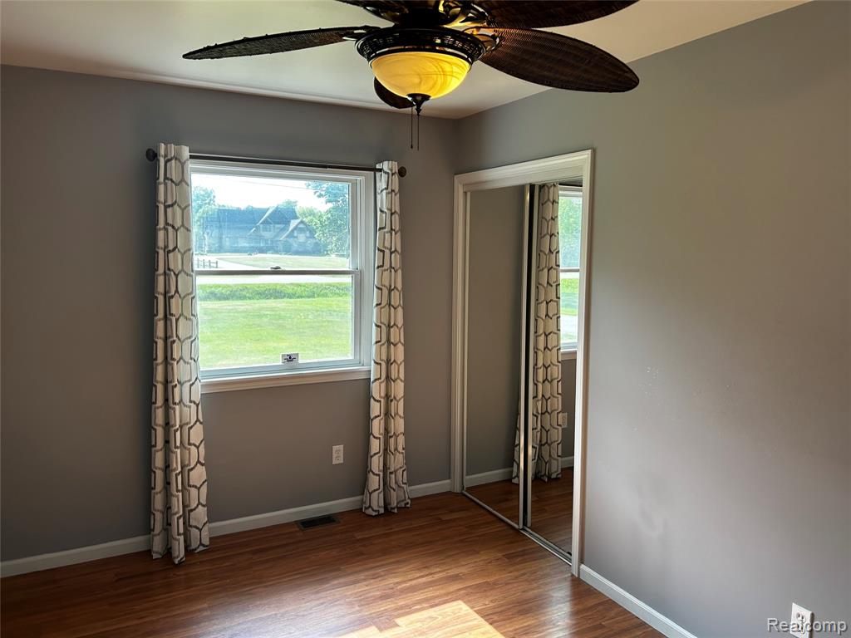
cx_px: 426
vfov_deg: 53.1
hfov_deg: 67.3
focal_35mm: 26
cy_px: 319
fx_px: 639
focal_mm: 5.7
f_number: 1.5
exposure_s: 1/163
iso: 64
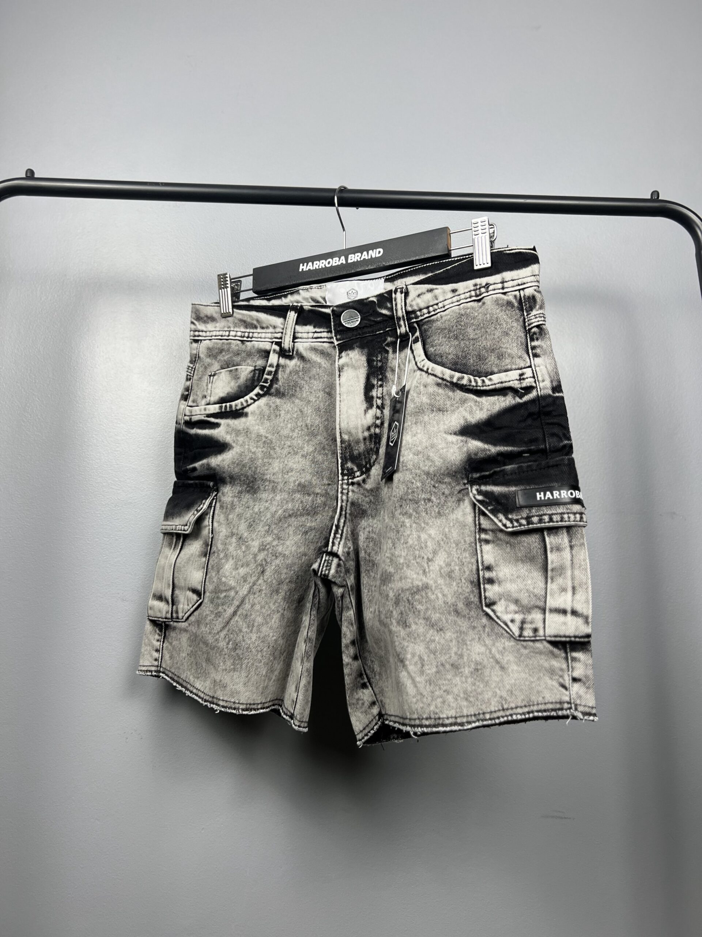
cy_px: 468
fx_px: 703
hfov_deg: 53.1
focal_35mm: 26
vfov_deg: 67.3
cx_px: 351
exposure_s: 1/120
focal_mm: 5.7
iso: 80
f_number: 1.5
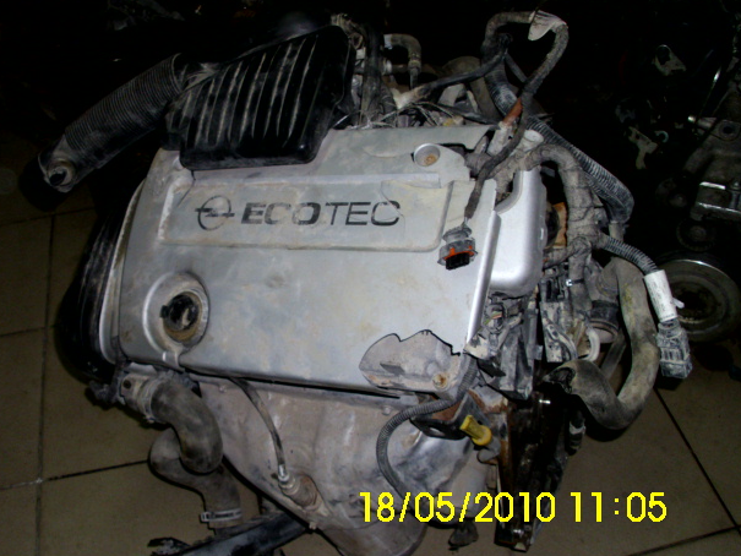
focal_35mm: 37
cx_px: 354
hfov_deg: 50.1
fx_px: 792
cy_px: 287
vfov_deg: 38.7
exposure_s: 1/60
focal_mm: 6.2
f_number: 4.3
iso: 200
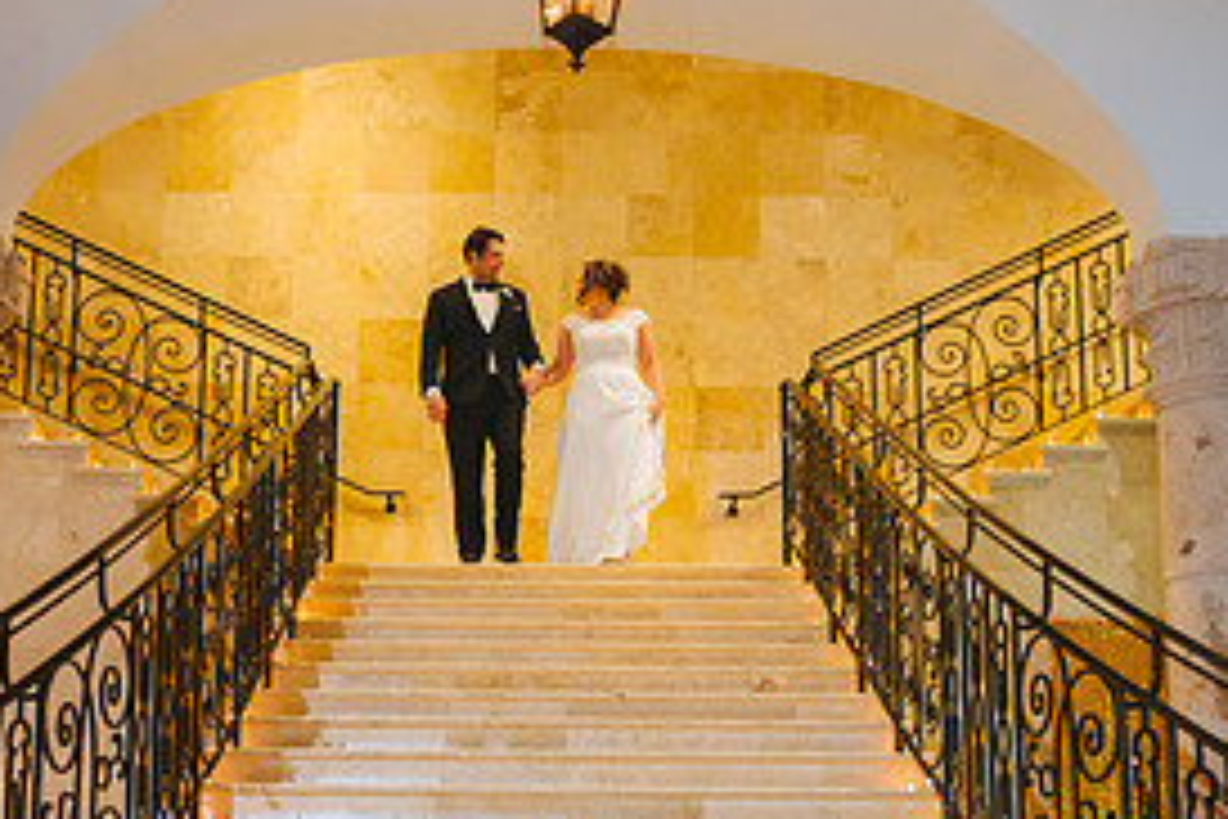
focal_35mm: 51
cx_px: 531
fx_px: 1740
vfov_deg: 26.1
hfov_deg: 38.8
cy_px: 639
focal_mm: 24
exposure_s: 1/100
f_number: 2.8
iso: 3200
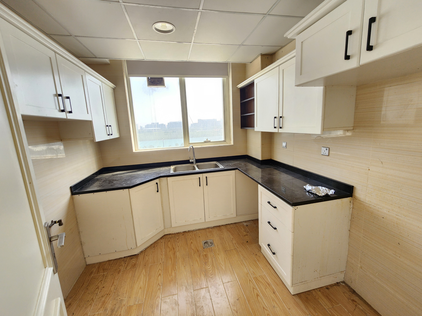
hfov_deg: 106.2
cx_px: 211
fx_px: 158
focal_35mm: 13
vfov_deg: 89.9
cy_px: 158
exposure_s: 1/60
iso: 160
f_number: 2.2
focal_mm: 2.2
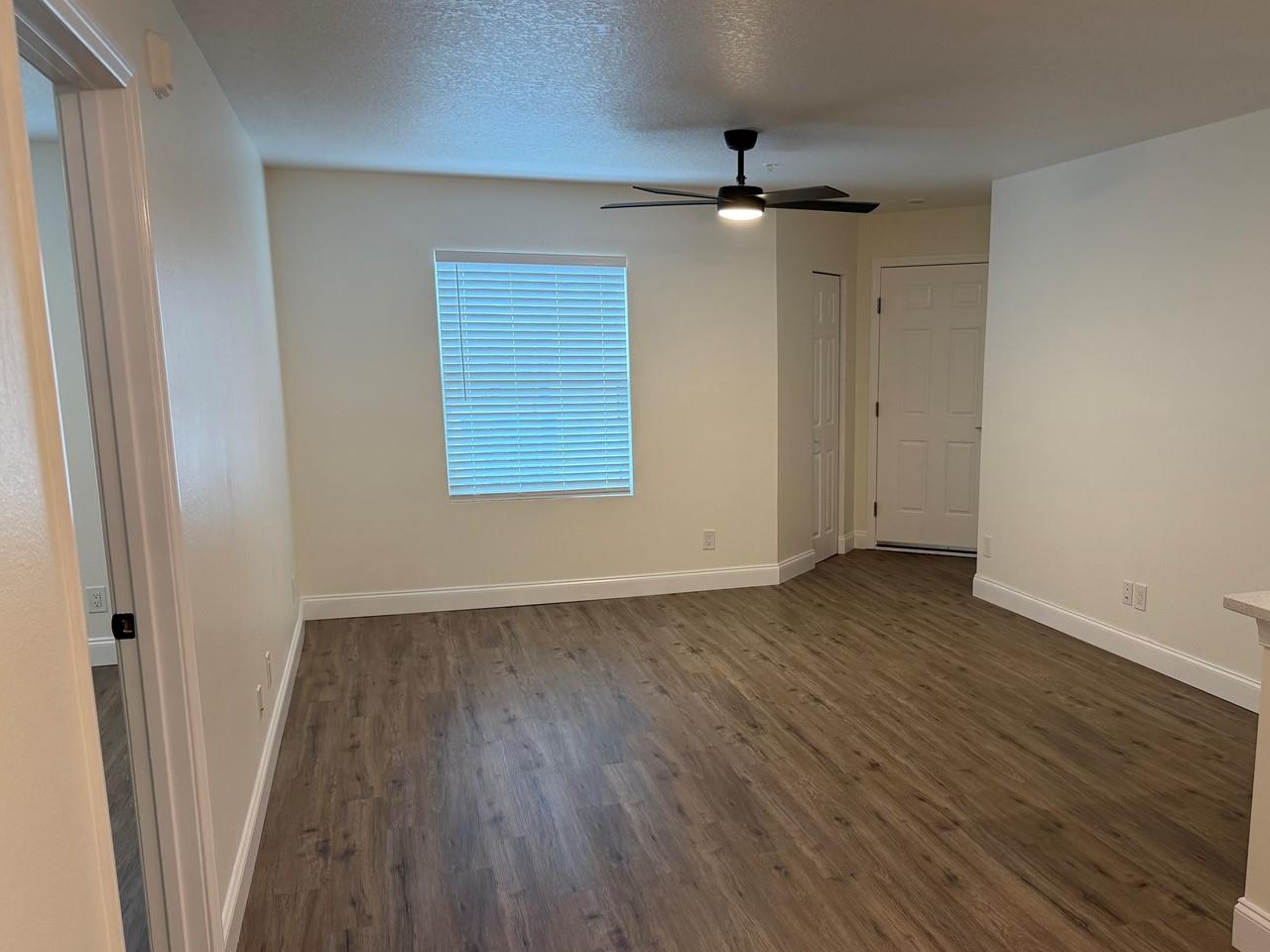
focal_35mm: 30
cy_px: 544
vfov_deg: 46.7
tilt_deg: -10.1
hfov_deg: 59.5
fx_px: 1101
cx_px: 761
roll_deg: +0.4
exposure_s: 1/120
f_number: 1.78
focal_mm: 6.76
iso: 200
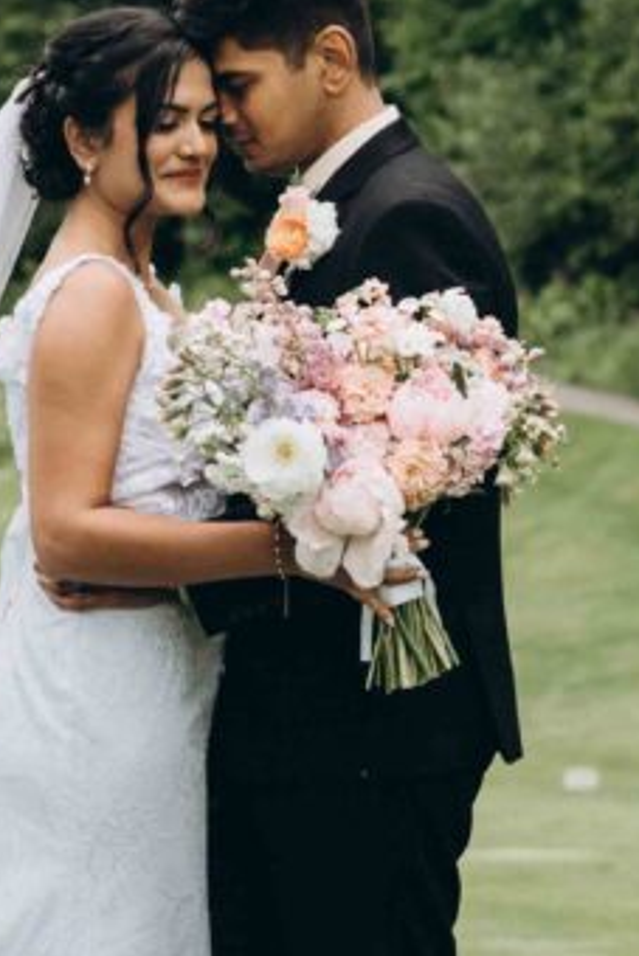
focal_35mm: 226
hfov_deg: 6.0
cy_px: 605
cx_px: -315
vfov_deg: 9.1
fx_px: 6011
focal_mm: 50
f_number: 2.8
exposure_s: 1/400
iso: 100
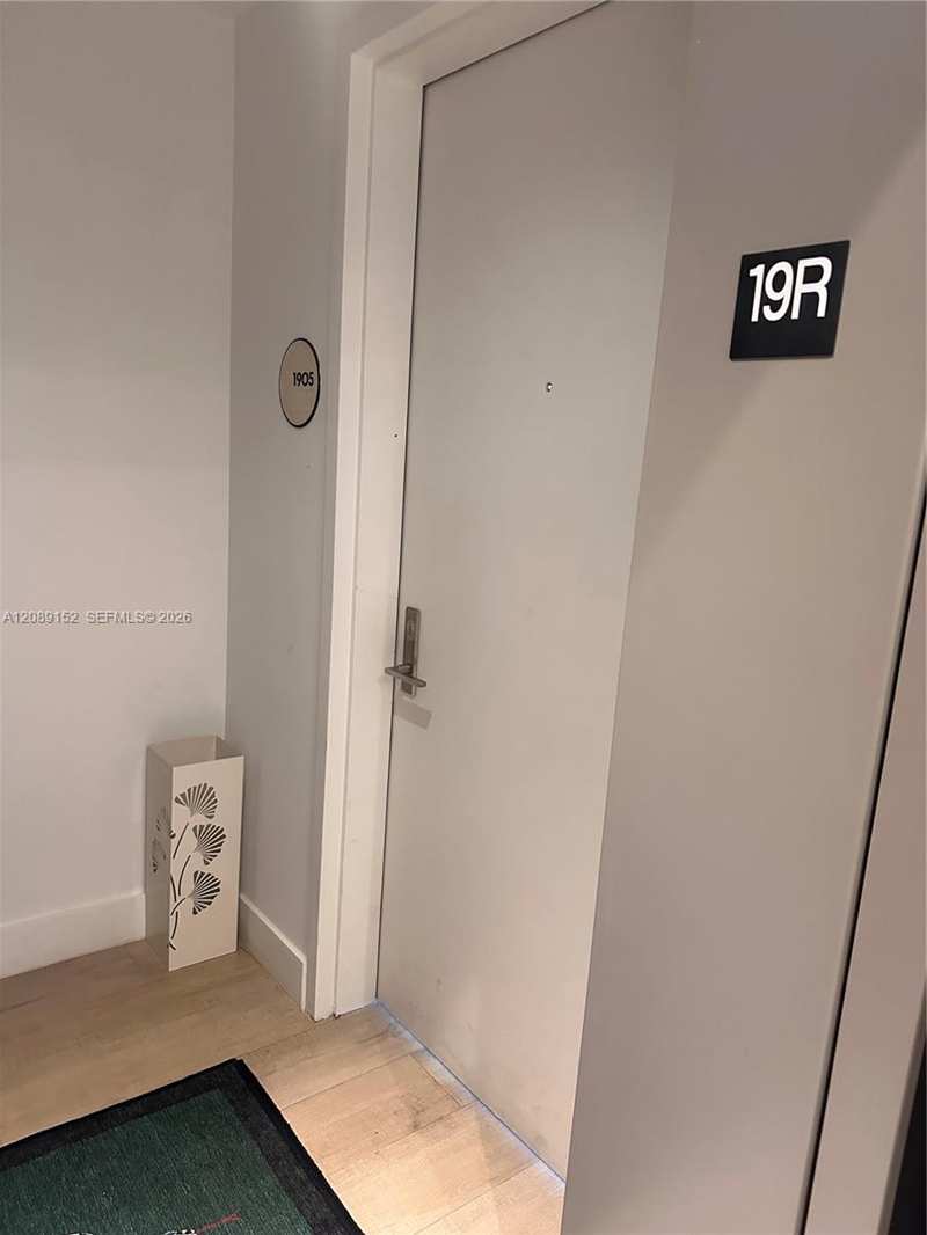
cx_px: 464
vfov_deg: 71.6
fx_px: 857
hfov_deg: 56.8
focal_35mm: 24
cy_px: 618
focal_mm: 6.86
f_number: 1.78
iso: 800
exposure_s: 1/60
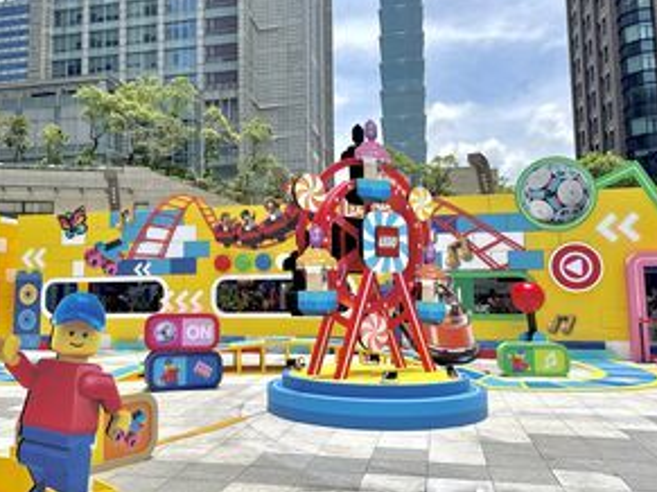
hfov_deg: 54.9
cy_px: 219
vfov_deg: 42.9
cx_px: 260
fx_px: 626
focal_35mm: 33
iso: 80
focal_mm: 6.76
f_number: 1.78
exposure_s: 1/7092
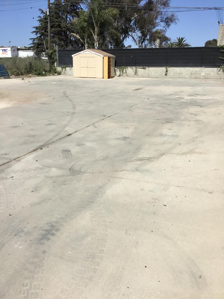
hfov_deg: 45.4
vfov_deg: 58.4
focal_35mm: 31
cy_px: 150
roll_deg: +1.1
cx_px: 112
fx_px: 267
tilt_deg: -17.1
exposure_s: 1/2037
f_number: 2.4
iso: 25
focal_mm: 3.3
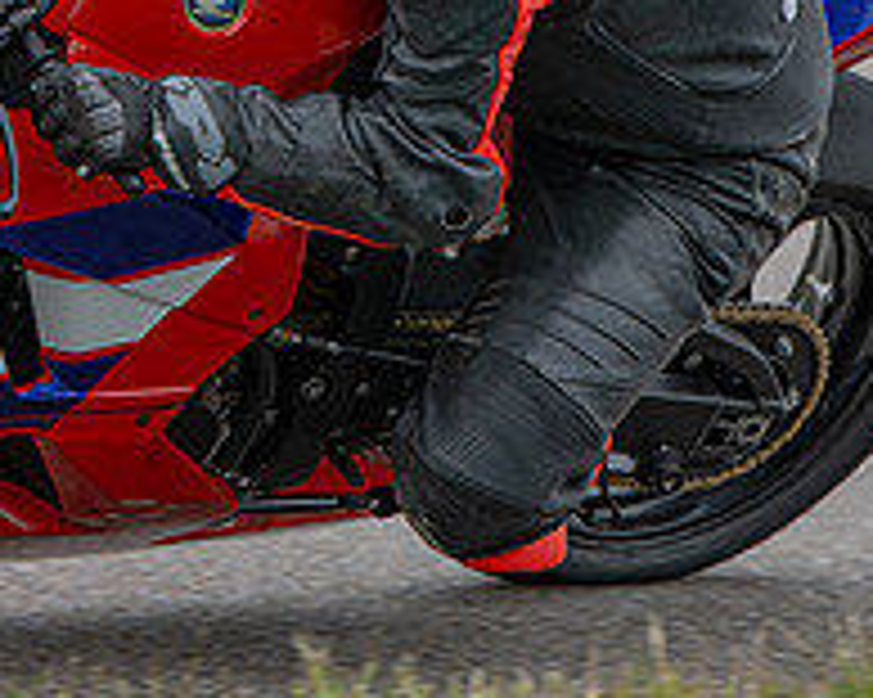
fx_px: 14488
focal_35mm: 561
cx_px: 144
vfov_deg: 2.8
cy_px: 34
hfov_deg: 3.5
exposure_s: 1/1250
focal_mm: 200
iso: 125
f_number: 3.5
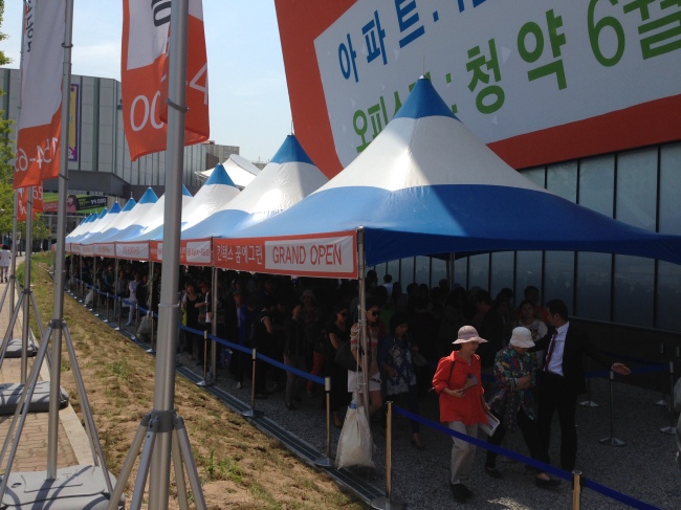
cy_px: 255
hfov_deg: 55.4
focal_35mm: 33
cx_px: 340
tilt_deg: +0.0
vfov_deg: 42.9
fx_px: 649
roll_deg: -2.4
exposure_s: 1/2710
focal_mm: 4.12
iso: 50
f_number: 2.4
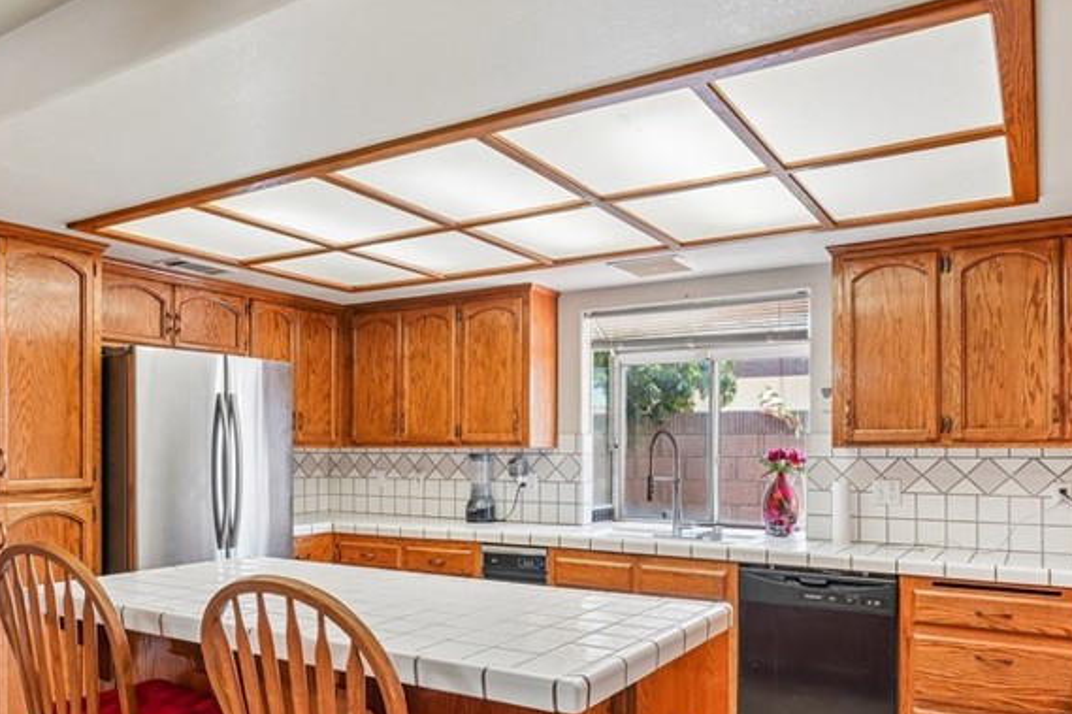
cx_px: 492
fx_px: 804
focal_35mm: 27
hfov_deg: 67.3
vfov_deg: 47.5
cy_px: 443
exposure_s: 1/15
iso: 400
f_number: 8
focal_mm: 15
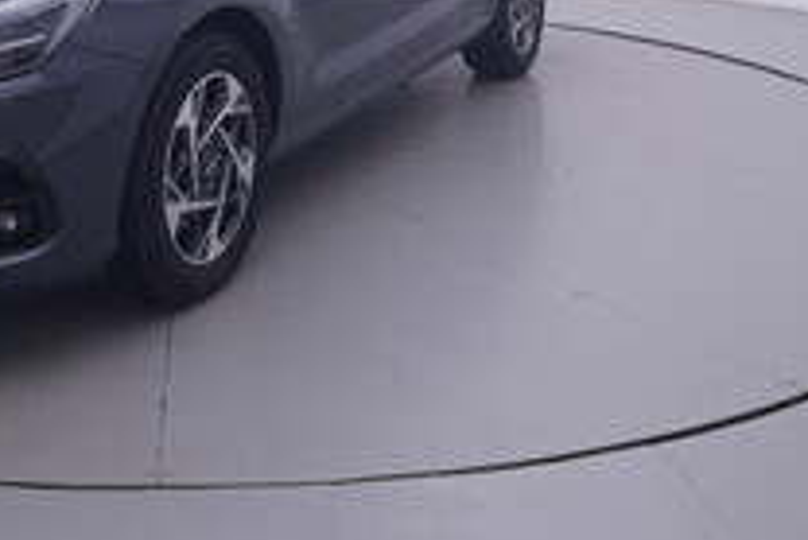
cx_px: 216
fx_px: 1332
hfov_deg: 33.2
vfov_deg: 21.0
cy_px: -146
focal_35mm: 59
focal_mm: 15
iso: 200
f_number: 5
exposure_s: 1/80
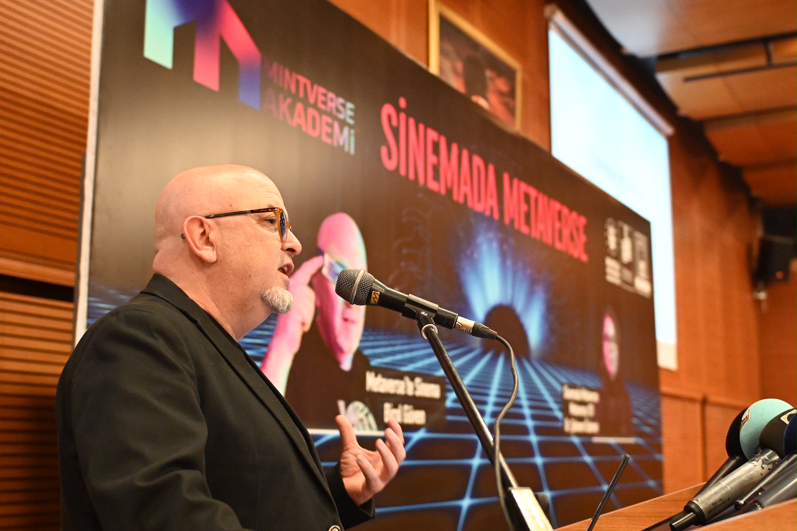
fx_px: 1062
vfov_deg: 28.1
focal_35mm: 48
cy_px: 266
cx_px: 398
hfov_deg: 41.1
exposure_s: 1/125
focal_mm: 32
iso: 5000
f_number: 3.2
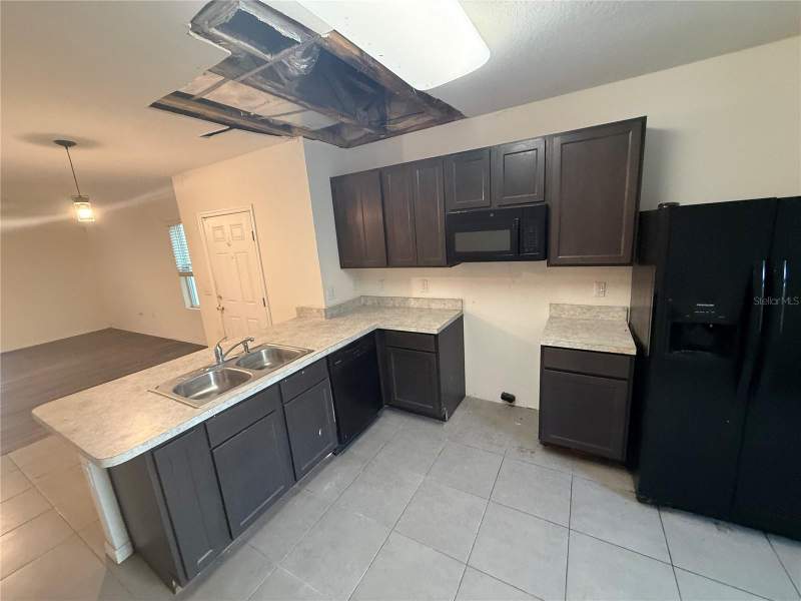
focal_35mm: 14
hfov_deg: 102.1
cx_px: 400
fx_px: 324
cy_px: 300
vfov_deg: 85.7
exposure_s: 1/60
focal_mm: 2.22
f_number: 2.2
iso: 500
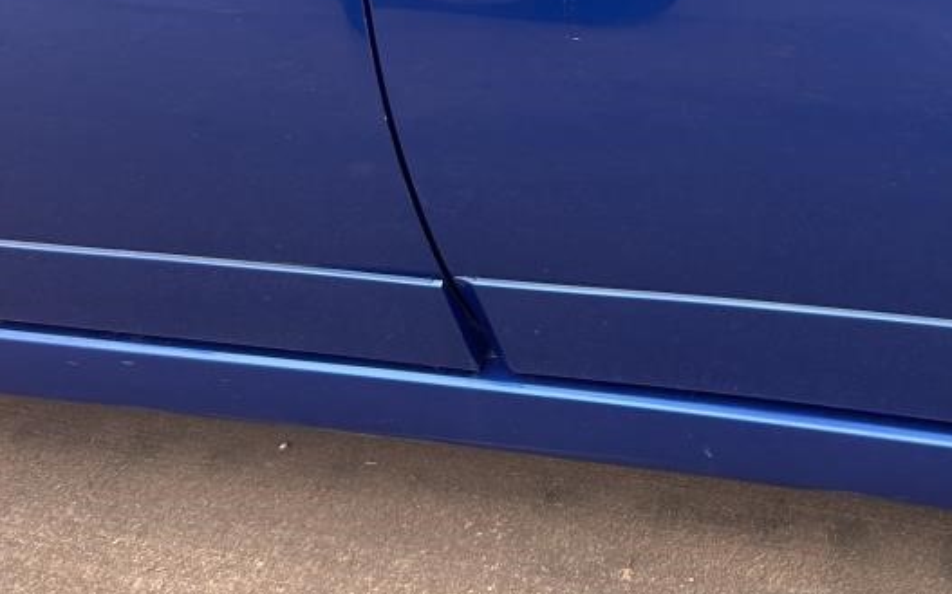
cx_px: 1026
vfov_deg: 18.1
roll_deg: +1.3
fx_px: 1738
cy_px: -173
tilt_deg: -23.5
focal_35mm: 67
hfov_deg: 28.1
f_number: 1.5
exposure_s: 1/646
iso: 50
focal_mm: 5.7
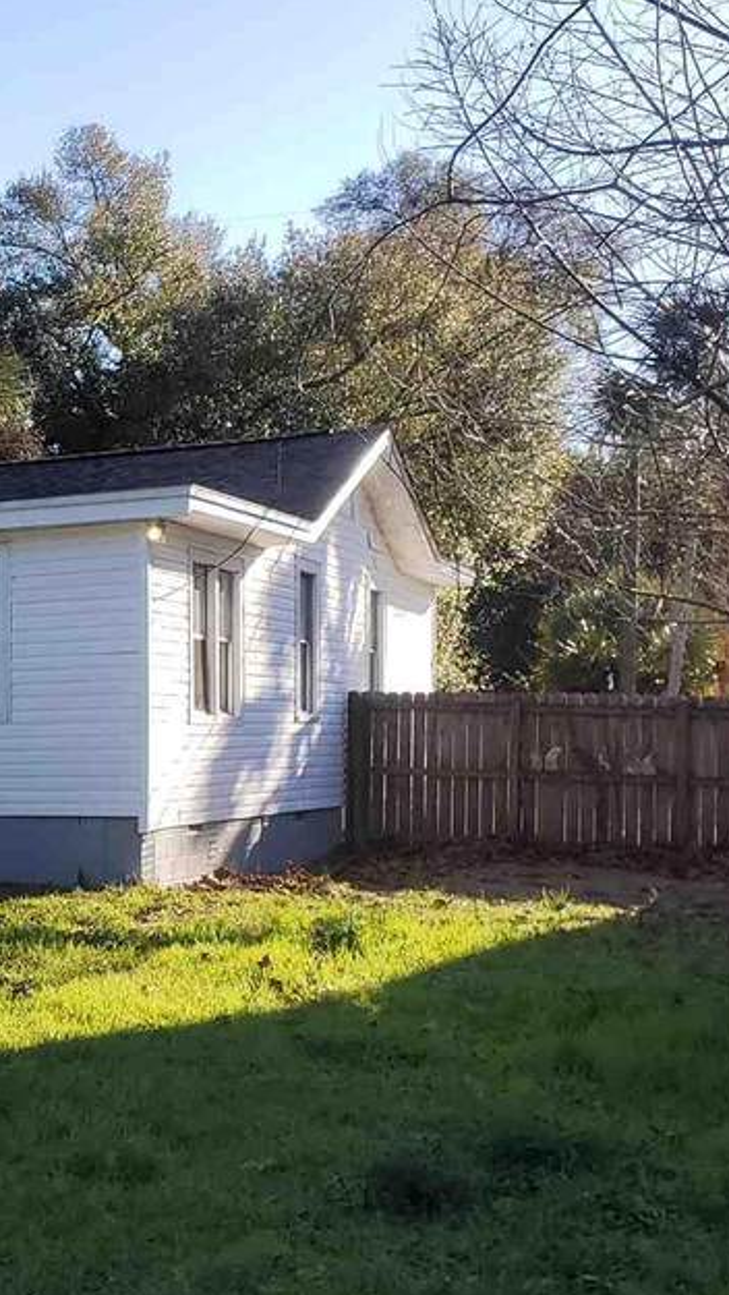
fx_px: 1991
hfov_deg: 18.6
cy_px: 808
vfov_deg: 35.8
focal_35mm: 58
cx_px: -336
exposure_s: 1/710
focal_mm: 4.3
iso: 50
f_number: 2.4
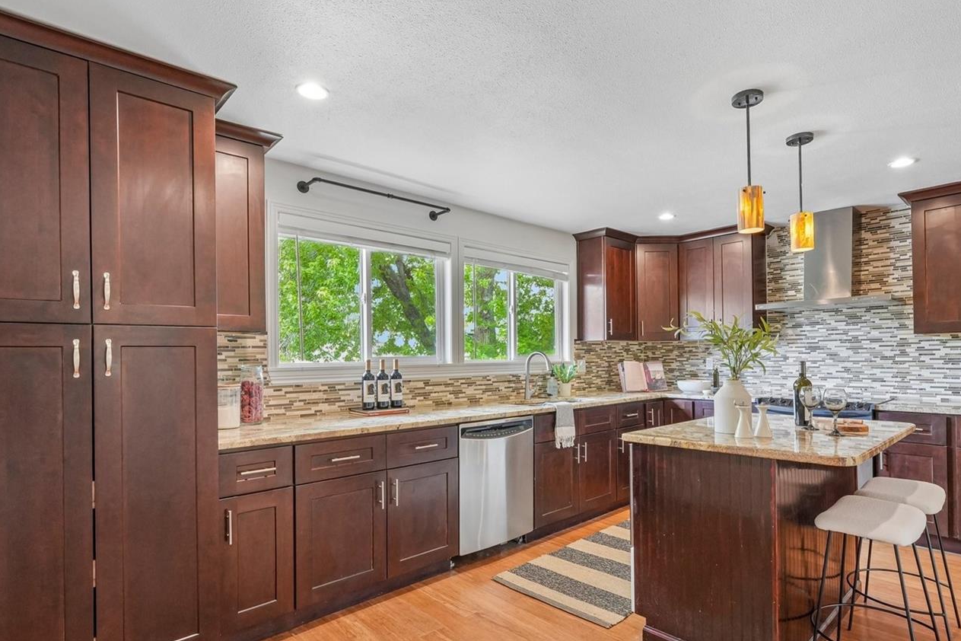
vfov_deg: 64.4
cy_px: 353
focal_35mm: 19
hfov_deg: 86.6
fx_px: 507
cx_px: 533
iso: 800
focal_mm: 10
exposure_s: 1/4
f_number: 8
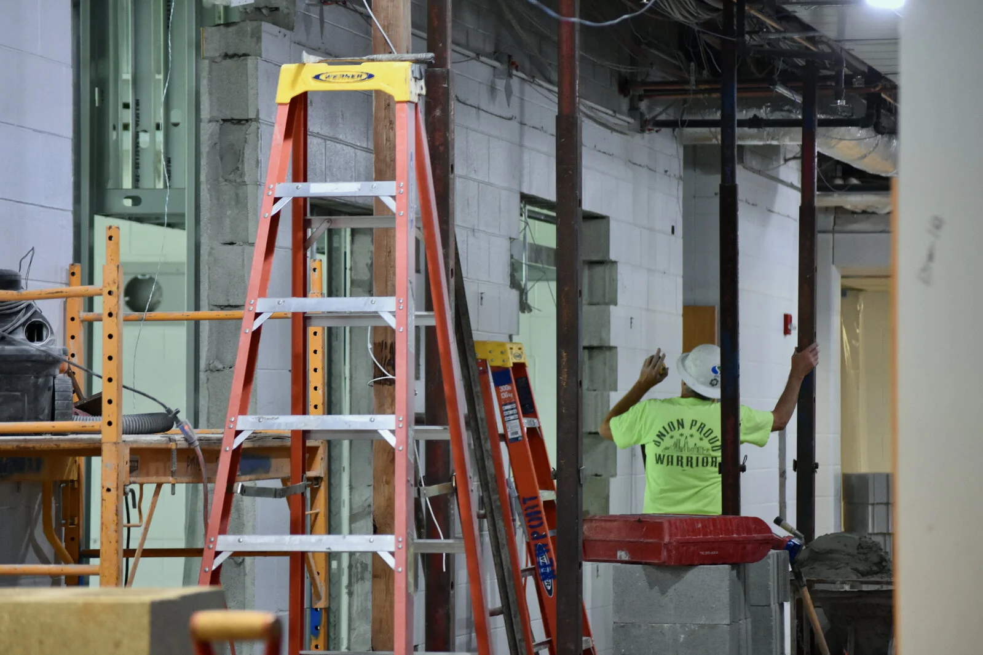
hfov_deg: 15.2
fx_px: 3686
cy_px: 328
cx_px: 492
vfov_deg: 10.2
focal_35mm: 135
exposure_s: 1/60
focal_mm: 90
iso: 1400
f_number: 4.5
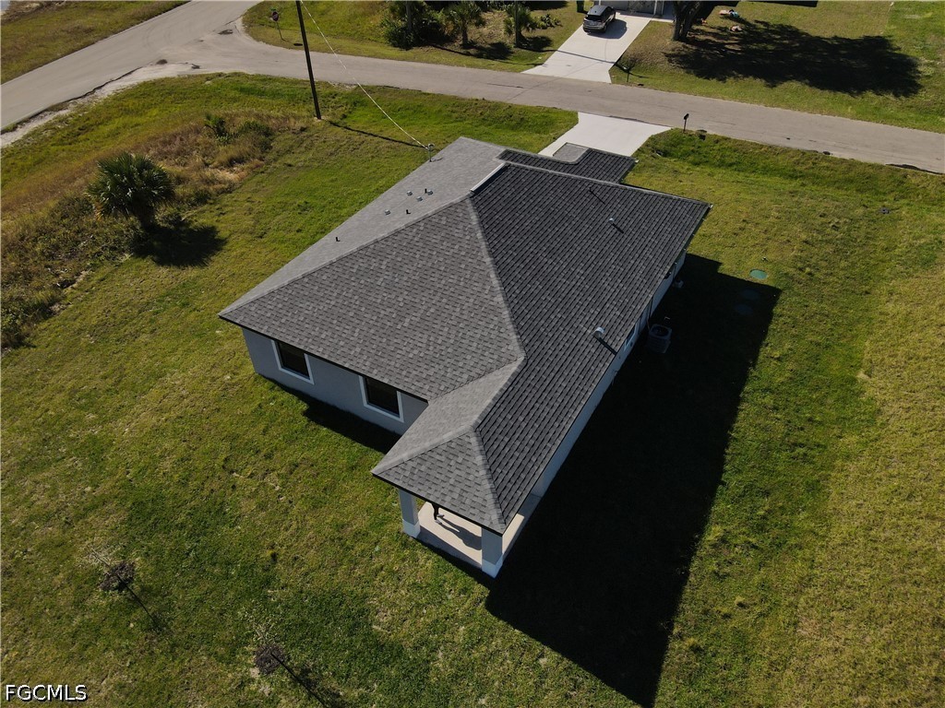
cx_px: 472
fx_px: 655
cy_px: 354
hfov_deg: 71.6
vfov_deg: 56.8
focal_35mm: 24
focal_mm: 4.5
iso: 100
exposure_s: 1/100
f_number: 2.8
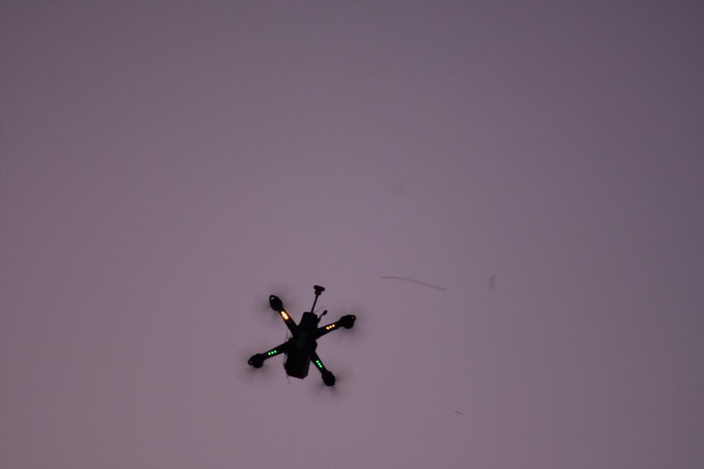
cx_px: 352
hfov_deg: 6.5
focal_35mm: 315
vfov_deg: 4.4
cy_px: 234
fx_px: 6160
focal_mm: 210
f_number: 5.6
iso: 1250
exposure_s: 1/500
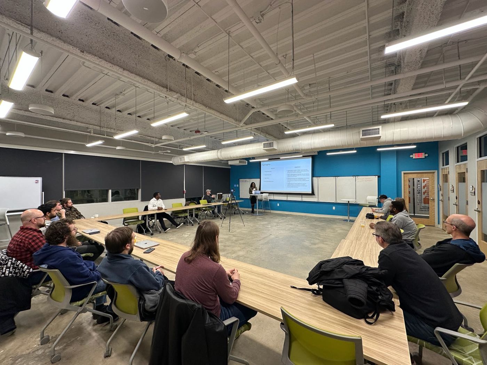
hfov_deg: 102.1
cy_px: 182
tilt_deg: +1.0
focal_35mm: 14
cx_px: 244
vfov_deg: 85.7
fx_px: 197
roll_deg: +0.3
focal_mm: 2.22
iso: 160
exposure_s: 1/120
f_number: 2.2
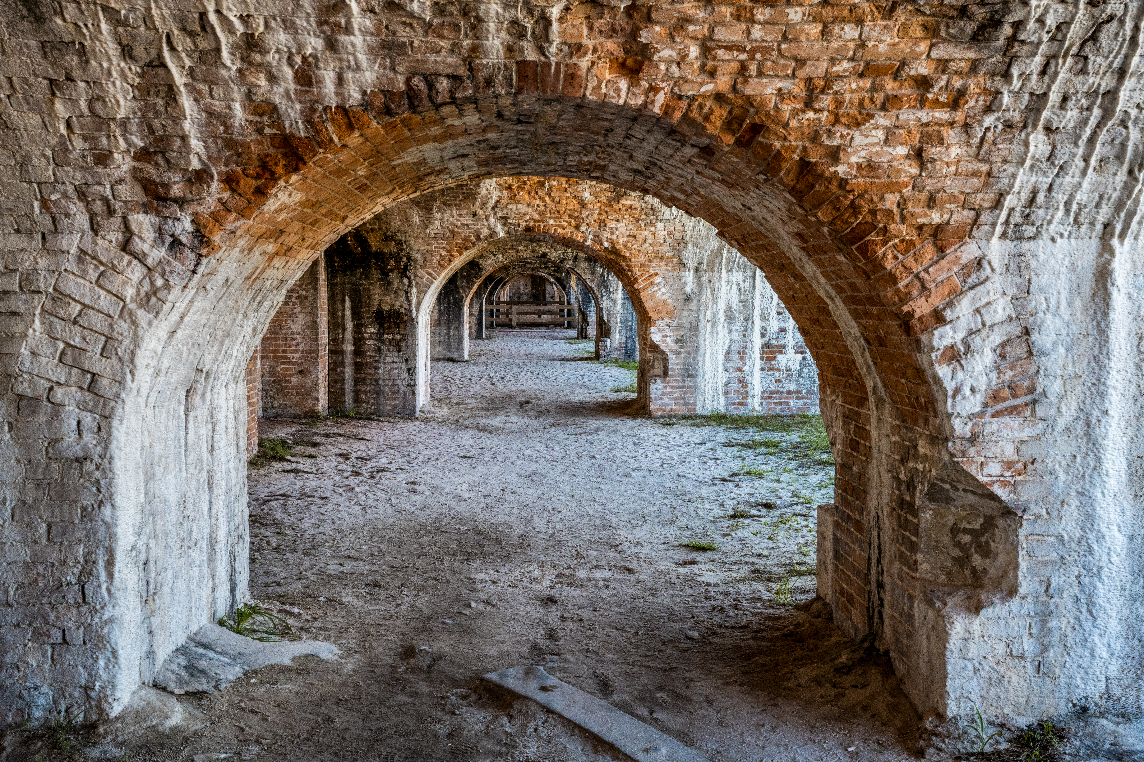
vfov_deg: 34.2
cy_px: 381
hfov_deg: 49.6
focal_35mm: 39
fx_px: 1239
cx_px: 572
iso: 1000
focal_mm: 39
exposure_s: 1/50
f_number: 16
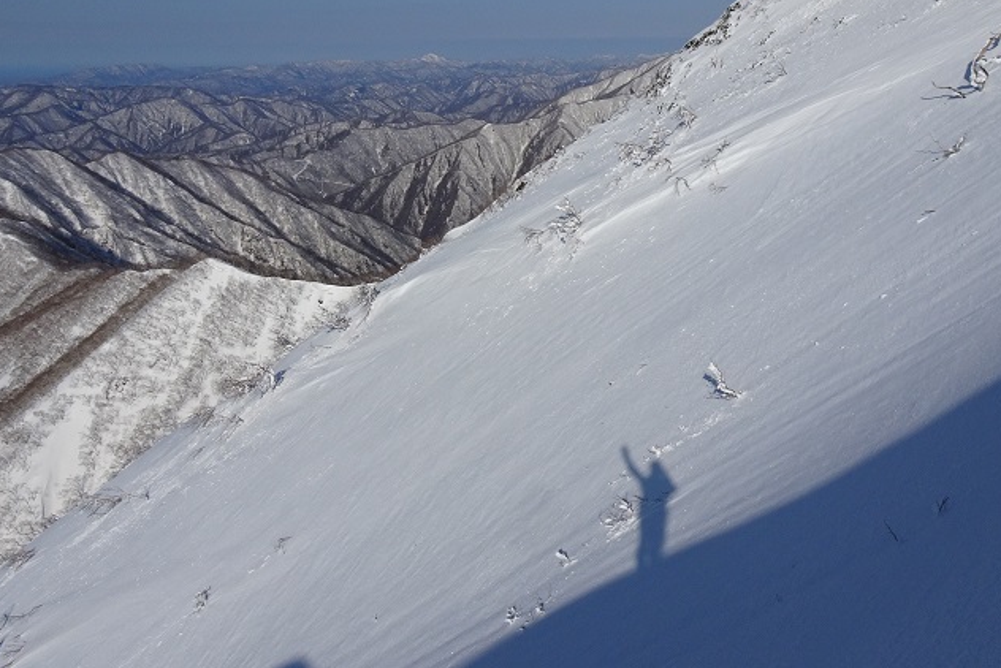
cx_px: 564
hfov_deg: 53.0
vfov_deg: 36.8
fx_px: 1001
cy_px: 272
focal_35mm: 36
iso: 80
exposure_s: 1/2000
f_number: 4
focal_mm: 4.1
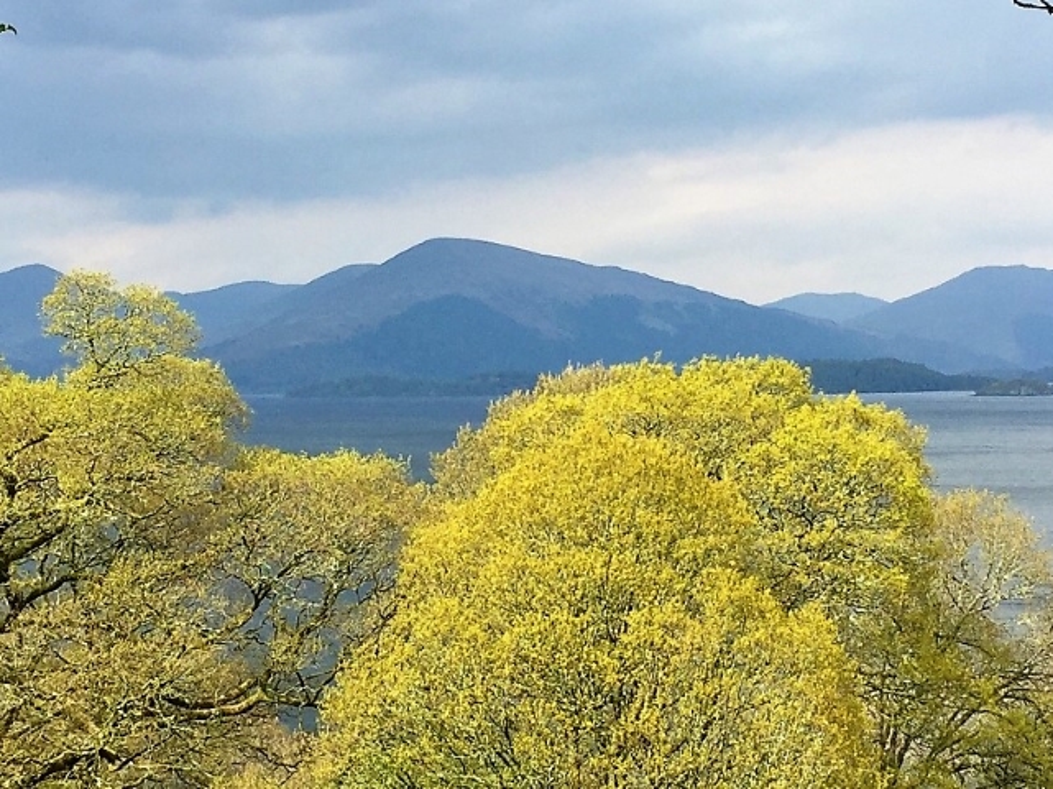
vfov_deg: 48.2
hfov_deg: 61.7
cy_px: 394
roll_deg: +0.2
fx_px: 882
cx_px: 526
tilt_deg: -2.4
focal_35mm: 29
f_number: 2.2
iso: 32
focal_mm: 4.15
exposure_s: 1/1464
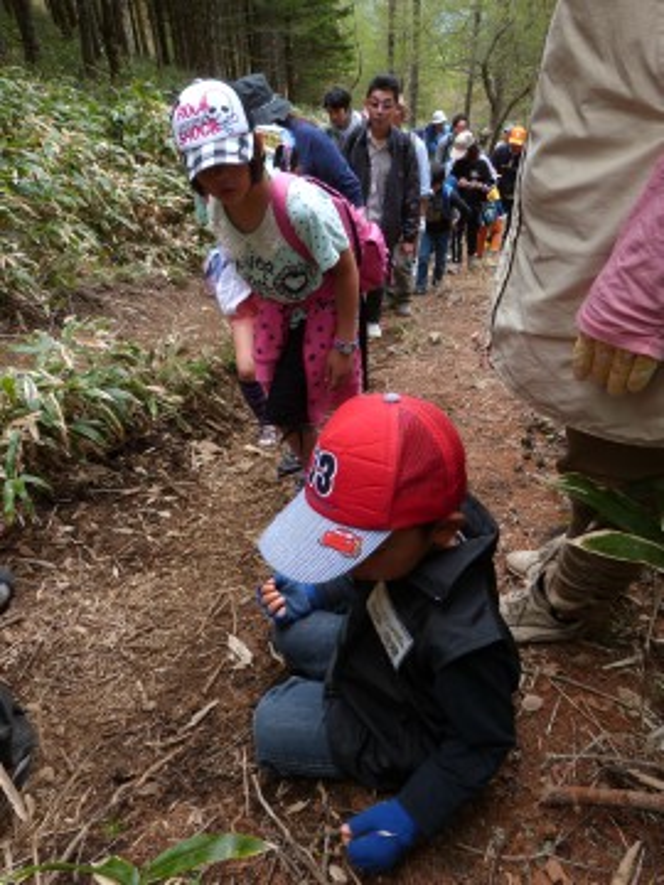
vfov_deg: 69.4
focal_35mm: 25
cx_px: 332
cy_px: 442
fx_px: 639
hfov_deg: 54.9
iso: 100
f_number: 4
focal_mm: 4.5
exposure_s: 1/100
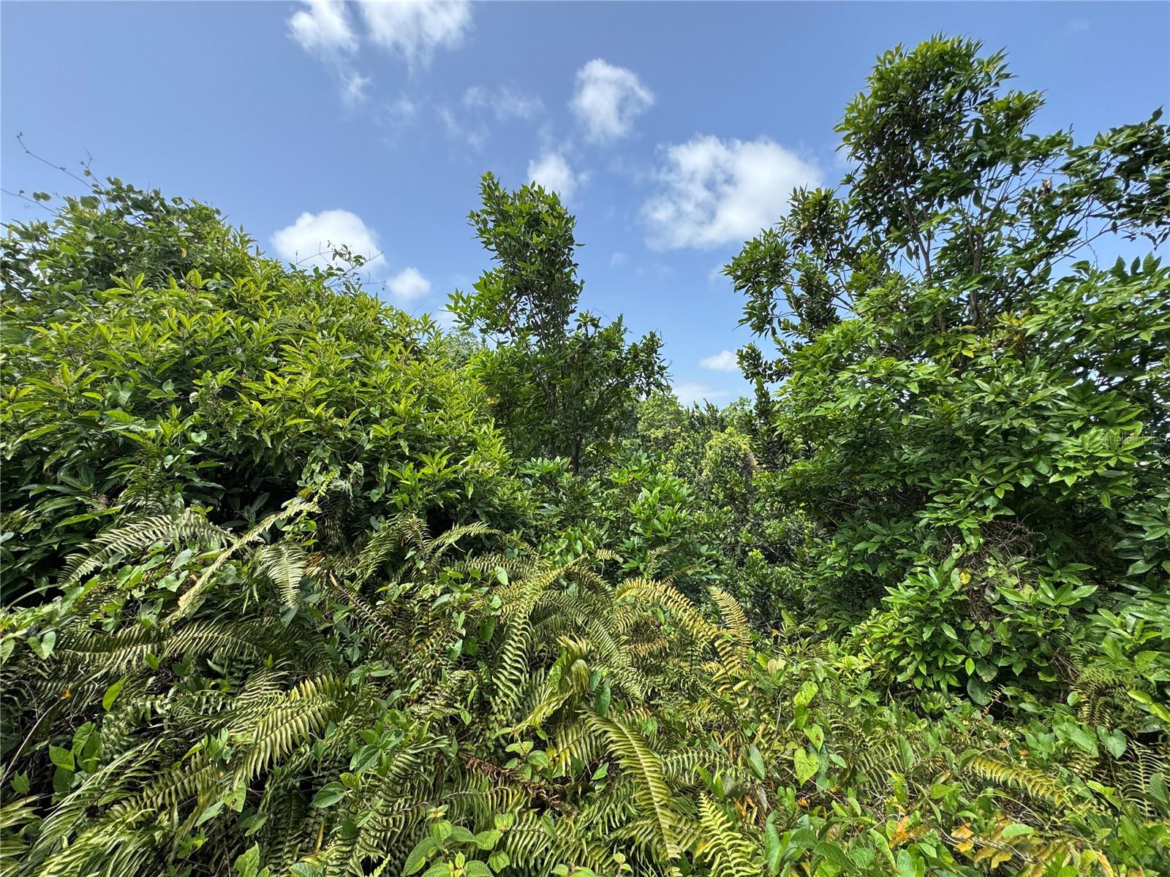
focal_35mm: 14
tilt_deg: +3.5
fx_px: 473
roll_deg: +0.1
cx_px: 585
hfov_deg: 102.1
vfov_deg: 85.7
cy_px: 438
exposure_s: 1/741
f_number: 2.2
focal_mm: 2.22
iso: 40
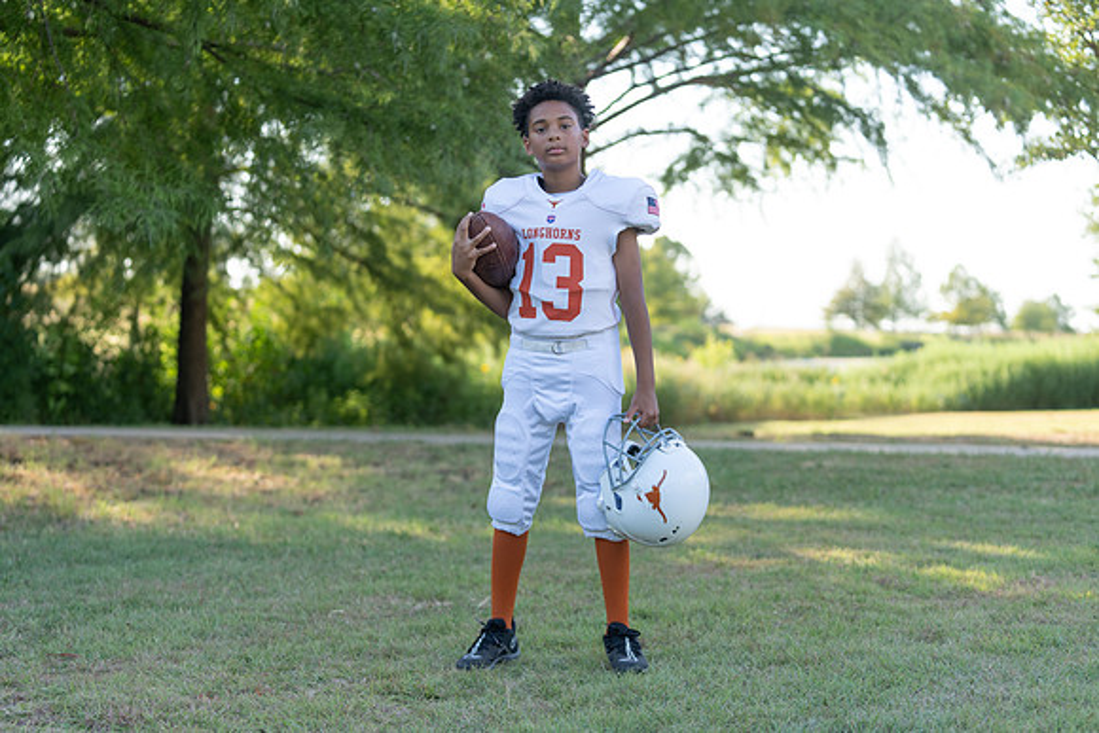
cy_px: 366
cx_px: 550
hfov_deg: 28.8
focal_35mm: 70
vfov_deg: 19.5
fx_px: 2137
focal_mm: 70
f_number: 2.8
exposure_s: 1/400
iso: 125
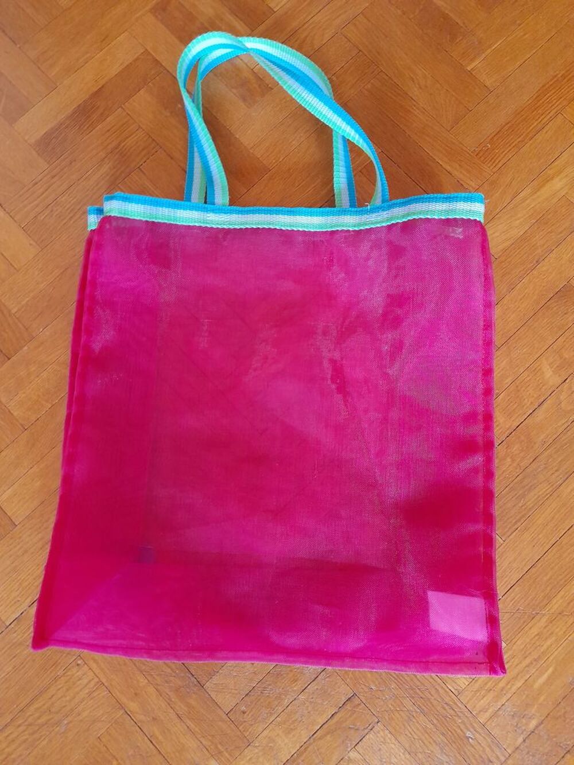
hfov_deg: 54.9
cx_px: 287
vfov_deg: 69.4
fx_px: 553
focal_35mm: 25
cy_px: 382
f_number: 2
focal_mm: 4.6
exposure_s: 1/25
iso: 400
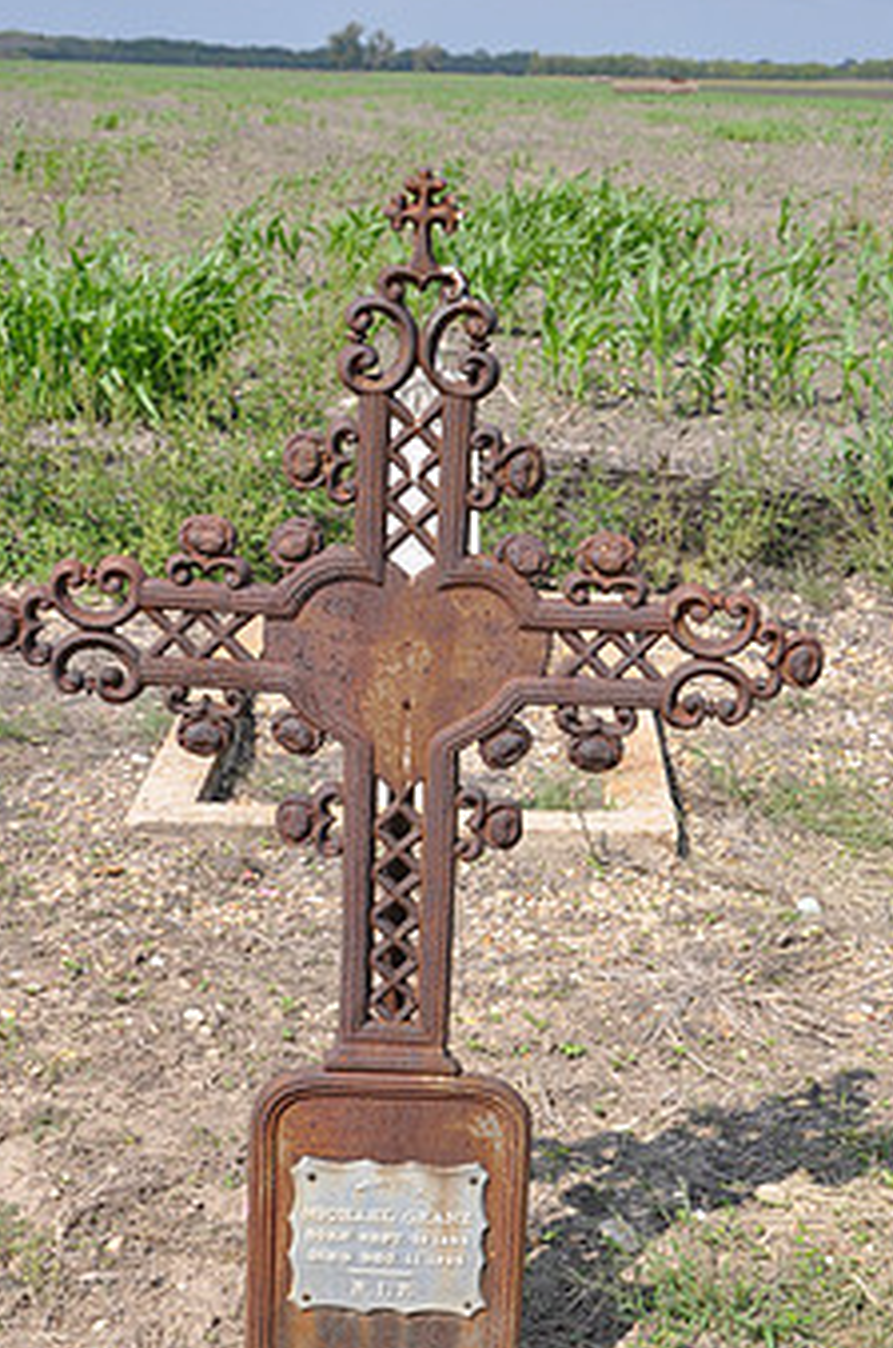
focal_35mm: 64
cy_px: 746
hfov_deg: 21.2
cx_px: 433
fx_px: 2391
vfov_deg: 31.4
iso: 200
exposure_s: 1/250
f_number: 8
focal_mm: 32
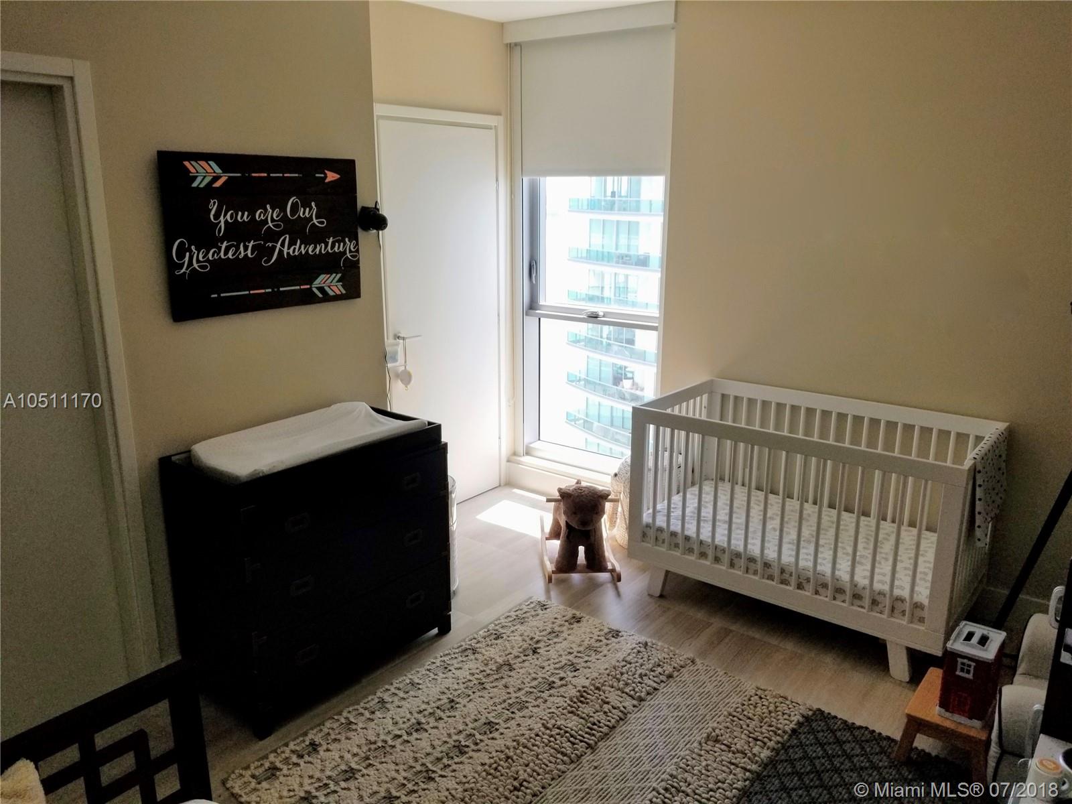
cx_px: 536
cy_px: 402
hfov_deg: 67.3
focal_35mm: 26
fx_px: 805
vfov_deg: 53.1
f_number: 1.7
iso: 50
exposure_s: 1/136
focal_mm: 4.3
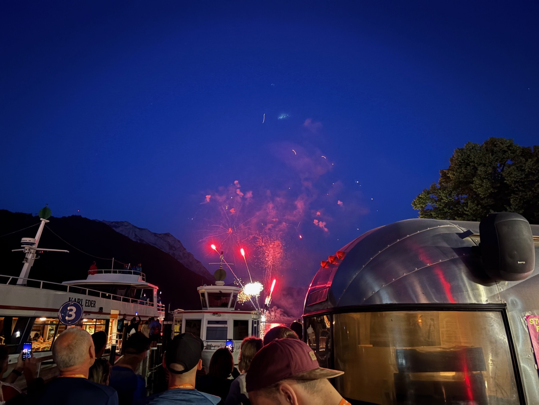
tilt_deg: +15.2
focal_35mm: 26
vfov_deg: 53.1
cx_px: 270
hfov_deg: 67.3
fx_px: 405
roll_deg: +0.4
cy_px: 202
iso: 2000
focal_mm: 5.96
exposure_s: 1/9
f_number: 1.6
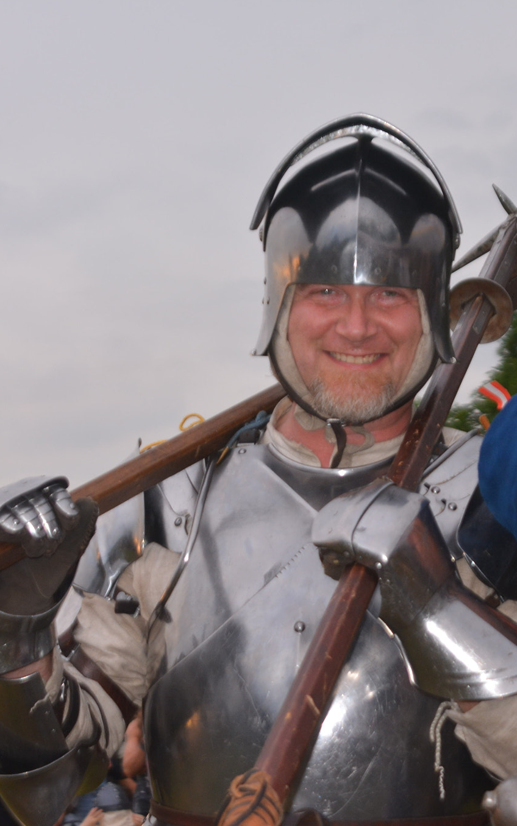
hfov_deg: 13.4
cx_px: 442
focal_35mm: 97
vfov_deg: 21.4
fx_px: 2186
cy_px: 412
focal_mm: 42
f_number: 4
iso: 400
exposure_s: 1/100
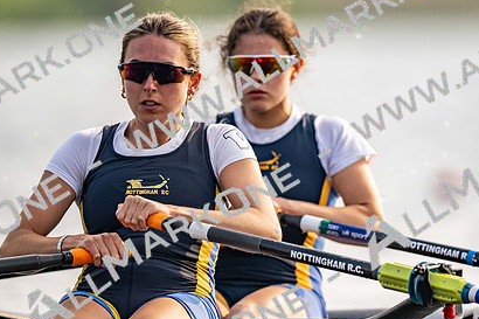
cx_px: 265
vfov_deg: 1.6
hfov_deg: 2.4
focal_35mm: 849
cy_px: 160
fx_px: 11291
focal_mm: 600
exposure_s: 1/2500
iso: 320
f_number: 4
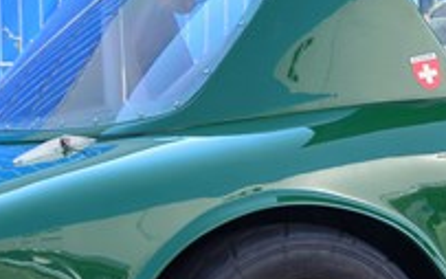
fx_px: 6432
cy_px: 22
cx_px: 468
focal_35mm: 529
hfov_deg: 4.0
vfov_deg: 2.5
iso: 320
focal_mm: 110
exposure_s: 1/200
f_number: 7.1
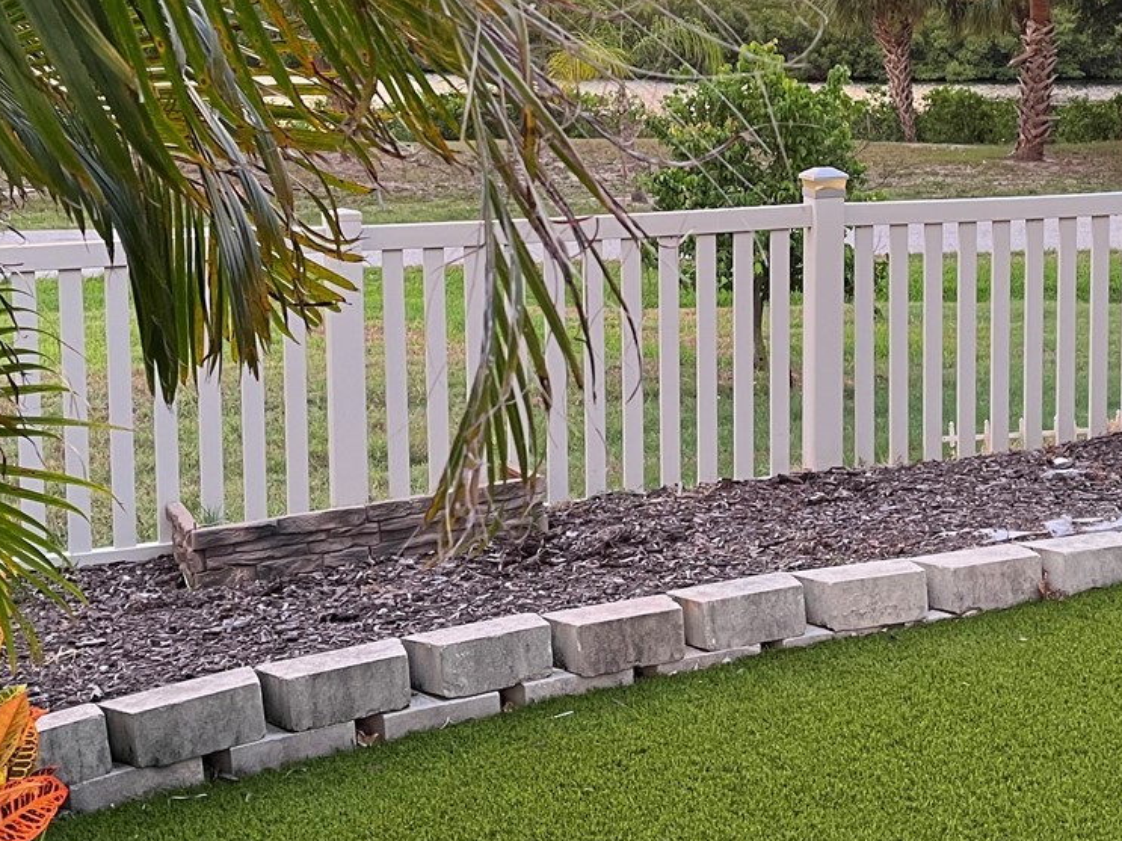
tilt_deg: -6.9
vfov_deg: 25.8
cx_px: 652
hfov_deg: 34.3
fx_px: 1815
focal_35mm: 56
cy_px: 217
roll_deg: +1.0
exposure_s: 1/60
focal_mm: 5.1
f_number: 1.6
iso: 160
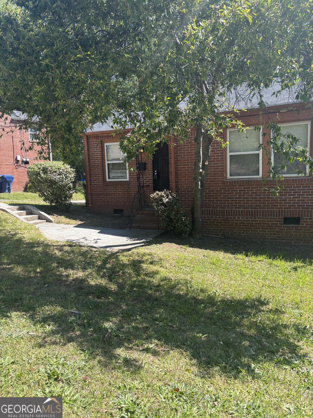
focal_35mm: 26
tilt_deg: -5.6
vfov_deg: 67.3
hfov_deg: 53.1
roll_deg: +0.3
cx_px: 156
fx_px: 313
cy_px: 209
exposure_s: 1/799
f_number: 1.6
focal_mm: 5.96
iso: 50
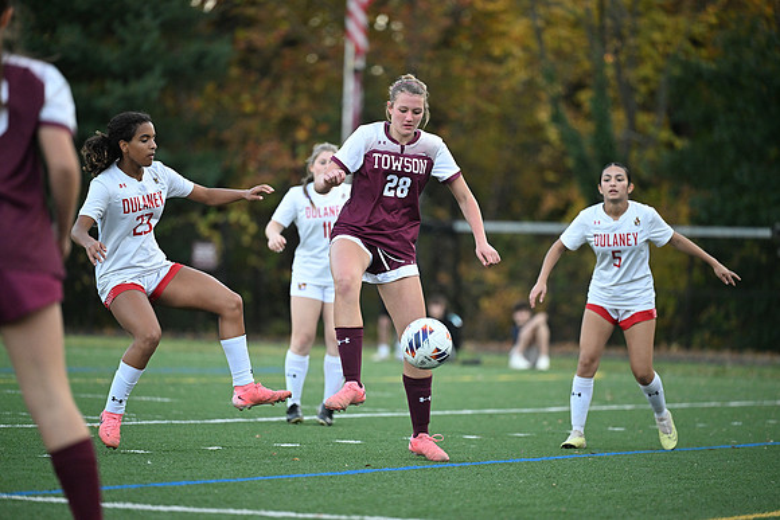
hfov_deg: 10.3
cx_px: 390
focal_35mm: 200
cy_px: 260
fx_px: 4334
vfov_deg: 6.9
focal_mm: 200
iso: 3200
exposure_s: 1/2500
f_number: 2.8
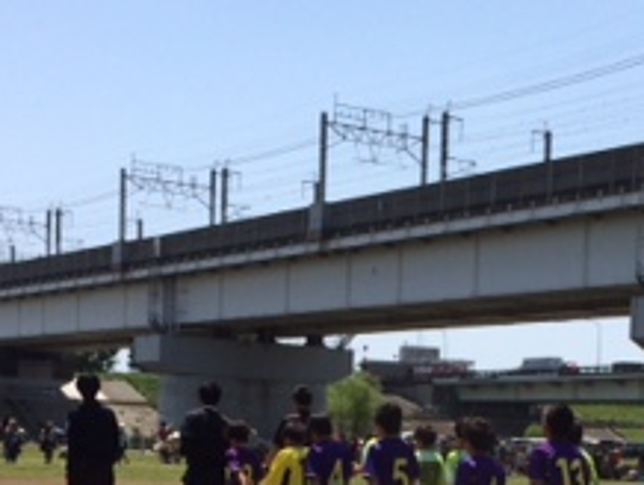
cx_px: 419
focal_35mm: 85
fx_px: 1583
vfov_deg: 16.7
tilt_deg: -2.2
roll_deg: -0.7
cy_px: 568
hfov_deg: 22.9
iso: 32
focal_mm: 4.15
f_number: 2.2
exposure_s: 1/3425
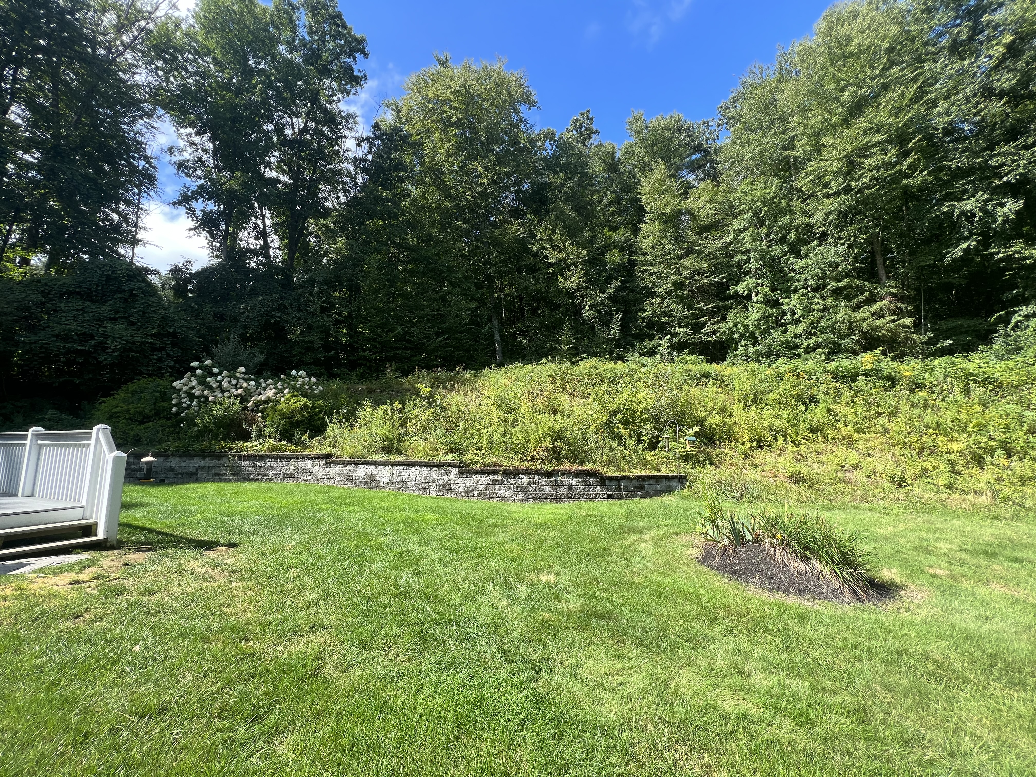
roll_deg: +0.3
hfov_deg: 106.2
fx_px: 389
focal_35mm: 13
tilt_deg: +8.1
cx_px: 518
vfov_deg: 89.9
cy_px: 388
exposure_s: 1/430
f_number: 1.8
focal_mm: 1.57
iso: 32
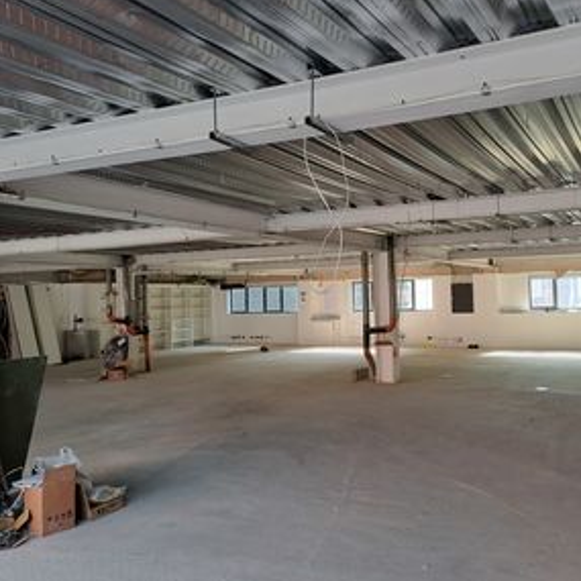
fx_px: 589
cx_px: 373
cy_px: 281
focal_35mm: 31
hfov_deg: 51.8
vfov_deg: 52.5
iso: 50
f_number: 1.8
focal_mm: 4.65
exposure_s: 1/100
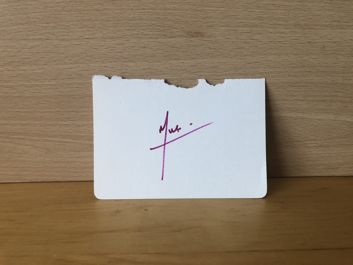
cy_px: 132
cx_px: 176
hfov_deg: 63.4
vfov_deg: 49.7
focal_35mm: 28
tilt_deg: -20.7
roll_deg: -0.3
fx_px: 286
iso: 40
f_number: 1.8
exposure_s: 1/17
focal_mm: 3.99
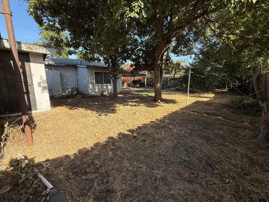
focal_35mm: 15
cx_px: 130
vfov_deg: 81.7
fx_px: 117
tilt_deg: -9.9
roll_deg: -0.2
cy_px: 103
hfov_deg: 98.1
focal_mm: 2.22
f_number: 2.2
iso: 50
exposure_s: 1/709
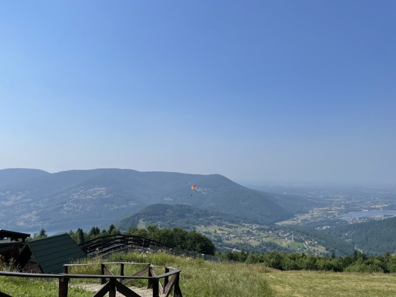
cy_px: 156
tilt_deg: +4.5
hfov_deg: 63.4
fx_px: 320
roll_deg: -0.3
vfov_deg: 49.7
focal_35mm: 28
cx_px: 184
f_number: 1.6
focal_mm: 4.2
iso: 32
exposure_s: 1/6494
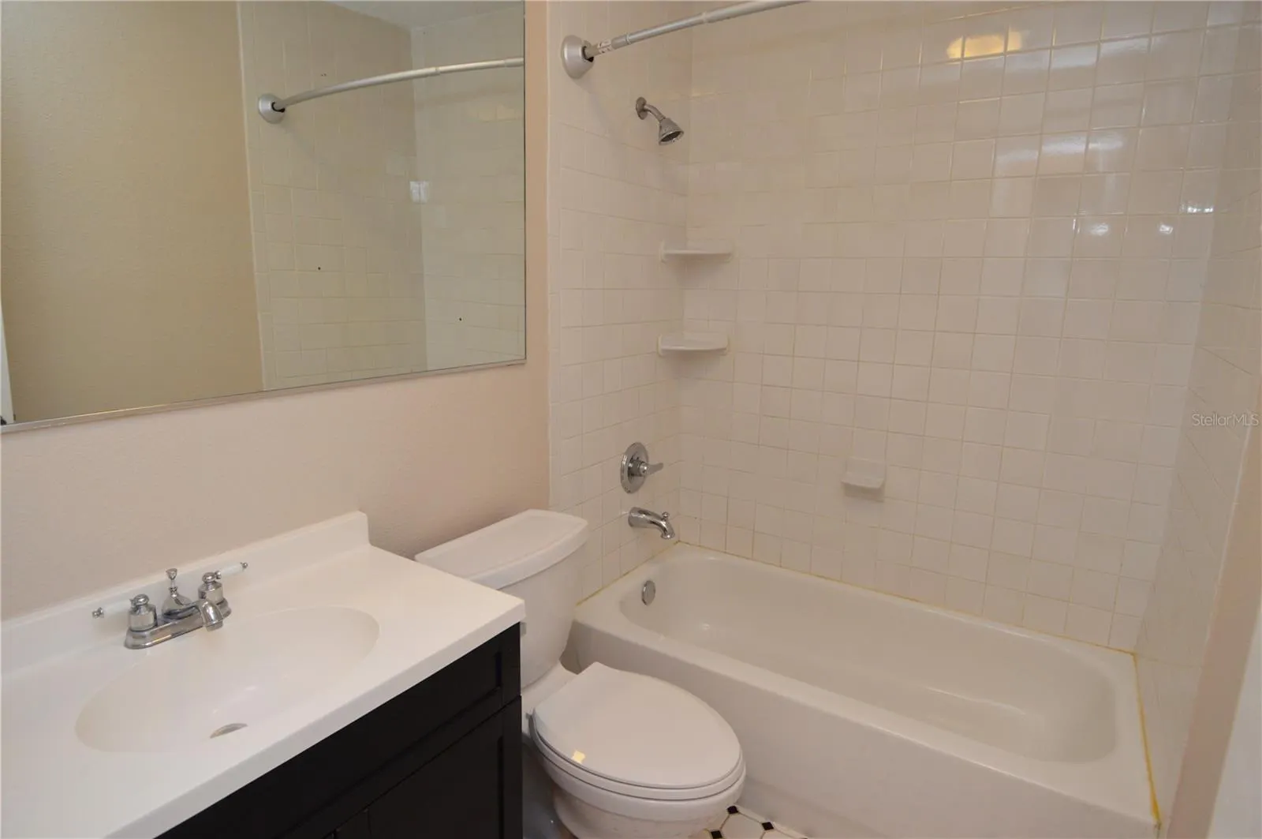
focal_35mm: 18
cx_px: 631
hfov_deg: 90.1
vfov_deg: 67.3
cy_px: 420
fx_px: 630
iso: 560
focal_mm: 12
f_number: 4
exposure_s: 1/60
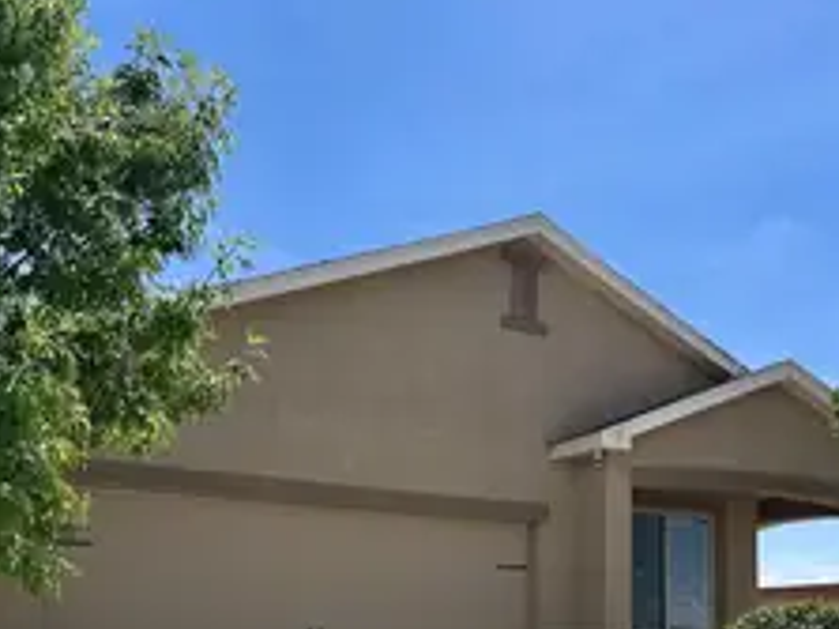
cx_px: 482
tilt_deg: +4.4
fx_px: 1042
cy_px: 554
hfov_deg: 43.8
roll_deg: -0.6
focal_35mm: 43
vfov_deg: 32.1
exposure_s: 1/7042
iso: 80
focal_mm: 6.86
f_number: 1.78
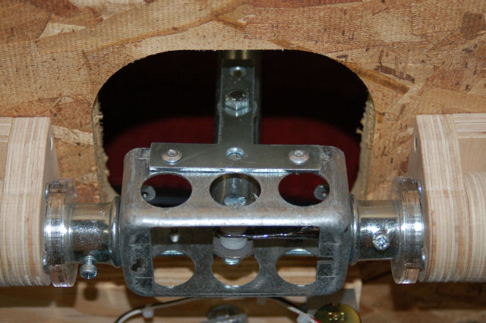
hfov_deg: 22.6
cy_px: 162
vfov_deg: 15.2
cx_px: 243
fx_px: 1214
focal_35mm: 90
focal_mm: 60
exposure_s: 1/60
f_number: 4.8
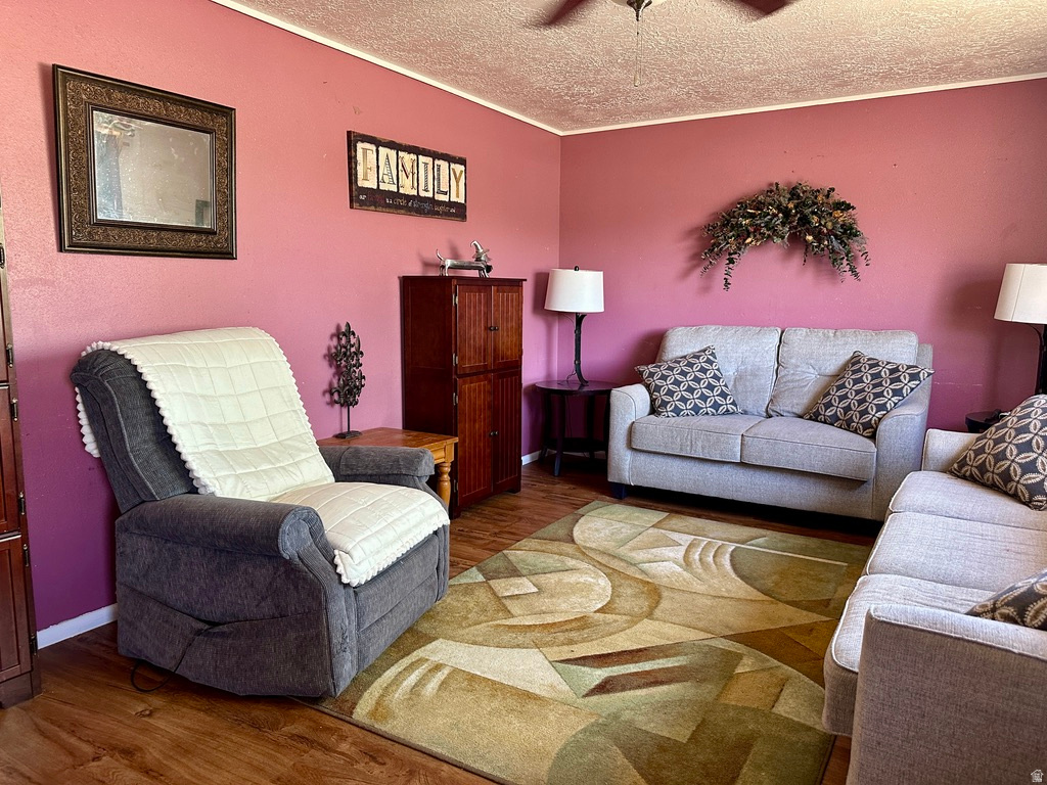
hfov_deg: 71.6
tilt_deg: -7.6
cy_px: 392
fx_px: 726
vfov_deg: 56.8
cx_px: 524
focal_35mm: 24
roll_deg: -1.3
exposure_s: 1/60
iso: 250
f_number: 1.78
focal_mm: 6.86
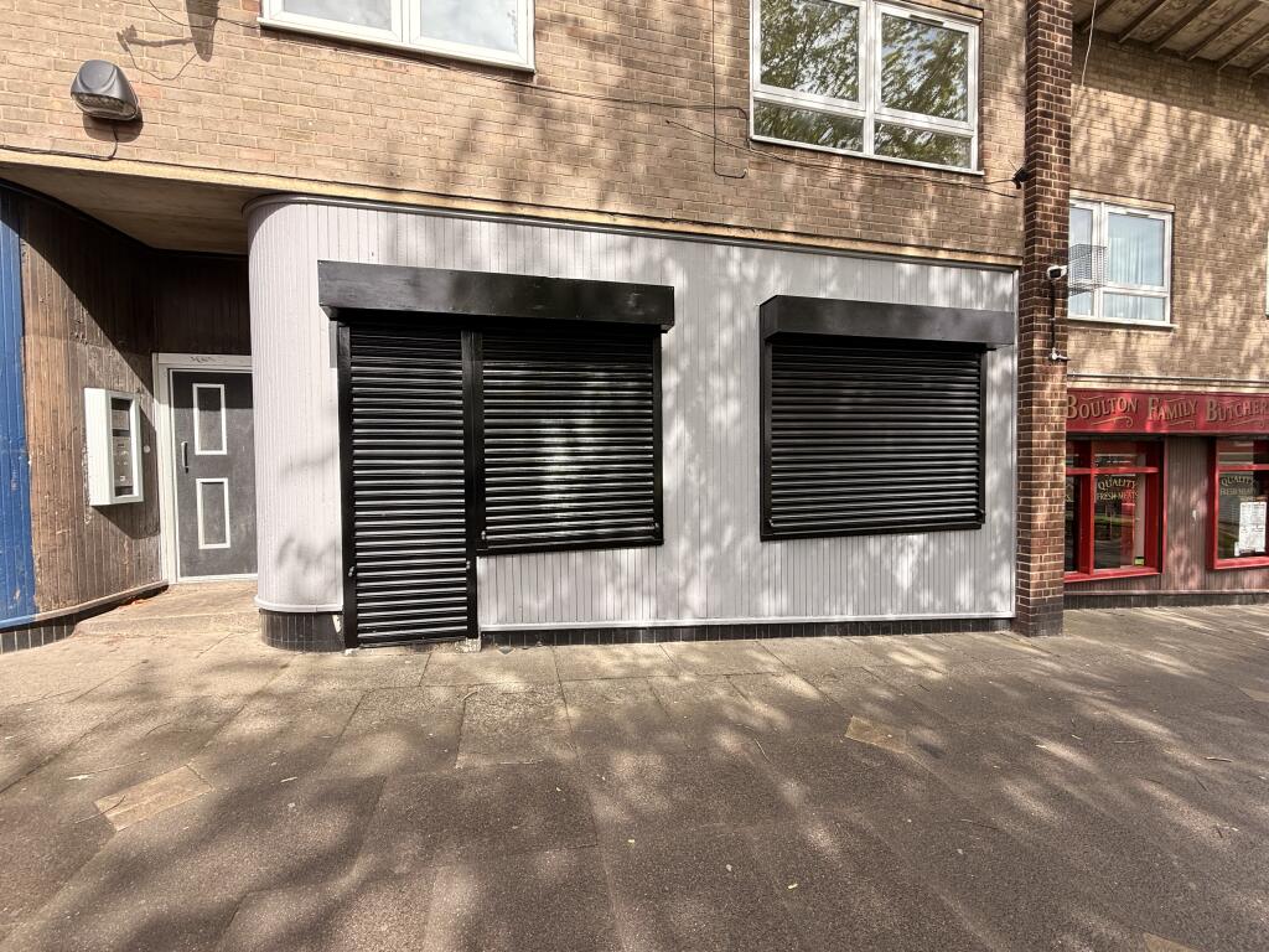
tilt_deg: -2.2
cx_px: 634
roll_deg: -0.3
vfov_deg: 85.7
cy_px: 476
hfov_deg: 102.1
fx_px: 513
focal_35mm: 14
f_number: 2.2
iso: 50
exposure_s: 1/631
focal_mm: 2.22
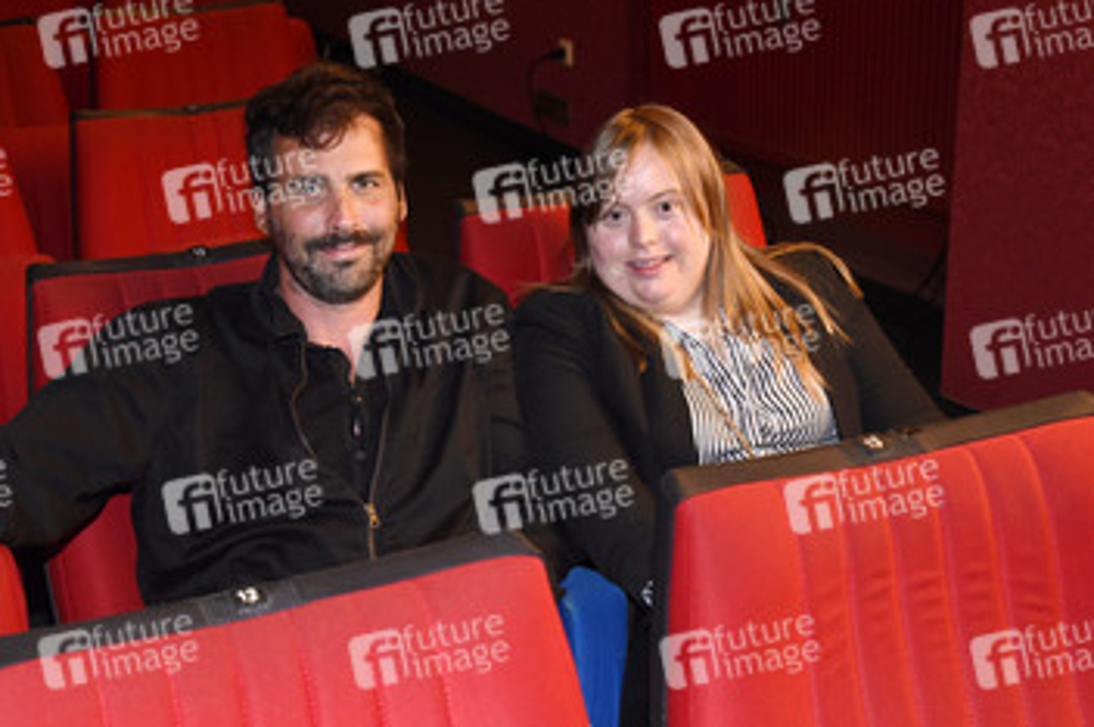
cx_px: 471
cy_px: 419
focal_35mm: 59
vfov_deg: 22.9
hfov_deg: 33.9
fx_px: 1791
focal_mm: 46
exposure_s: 1/30
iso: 3200
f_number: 6.3
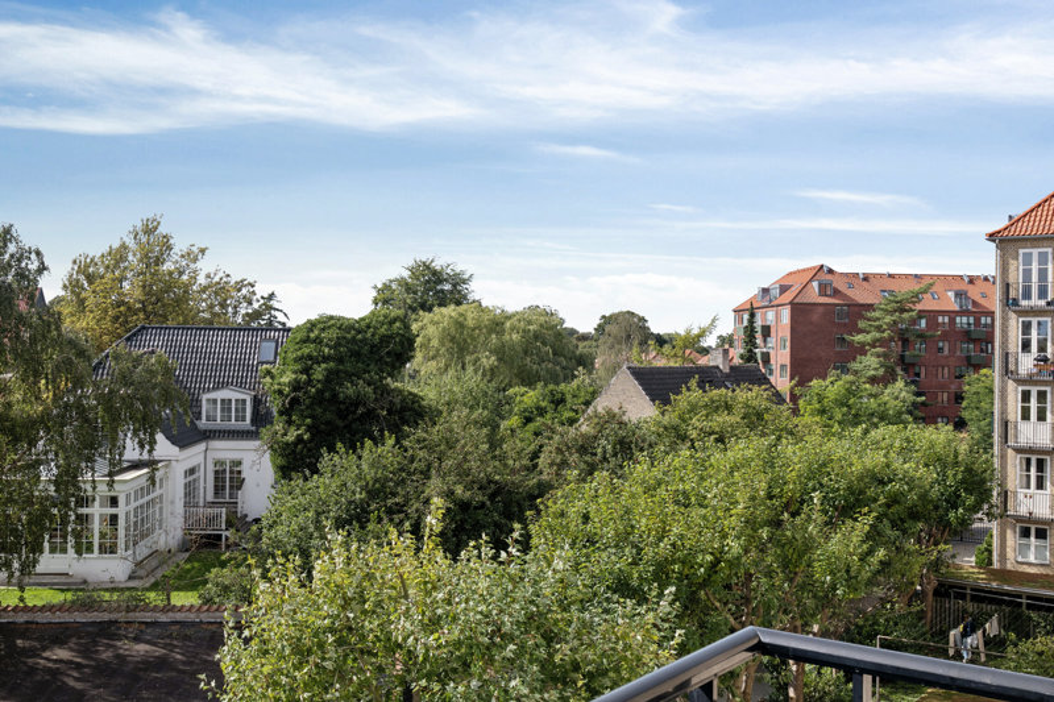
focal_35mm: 36
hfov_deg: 53.1
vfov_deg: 36.9
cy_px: 351
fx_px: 1054
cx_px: 527
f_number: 10
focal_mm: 24
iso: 160
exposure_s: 1/160
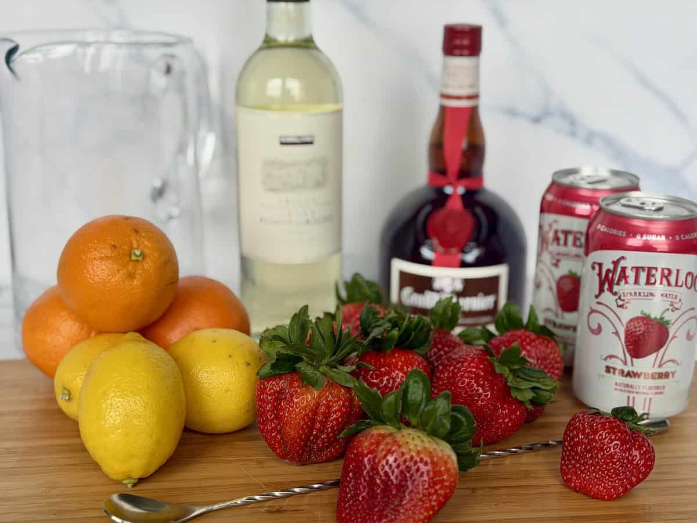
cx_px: 348
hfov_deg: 39.7
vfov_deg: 30.3
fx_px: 966
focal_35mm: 48
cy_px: 262
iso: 80
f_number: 1.8
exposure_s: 1/120
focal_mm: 6.8
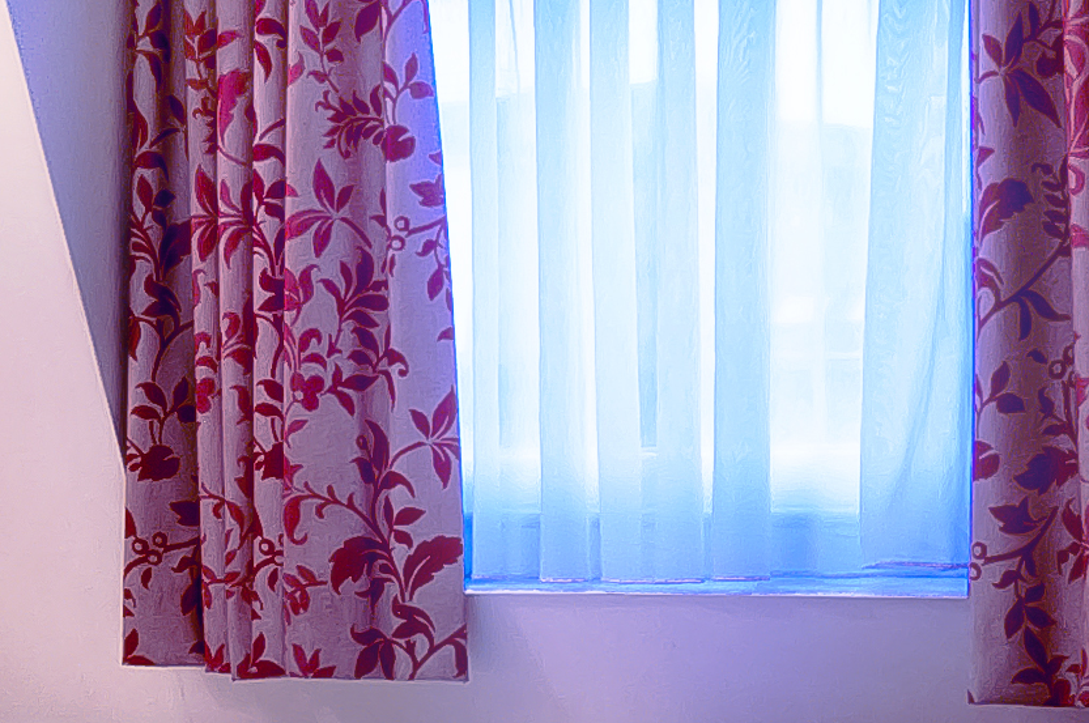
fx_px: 3051
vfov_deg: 13.5
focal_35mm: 101
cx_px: 367
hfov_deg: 20.2
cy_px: 567
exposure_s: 1/20
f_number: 4
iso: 200
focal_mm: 12
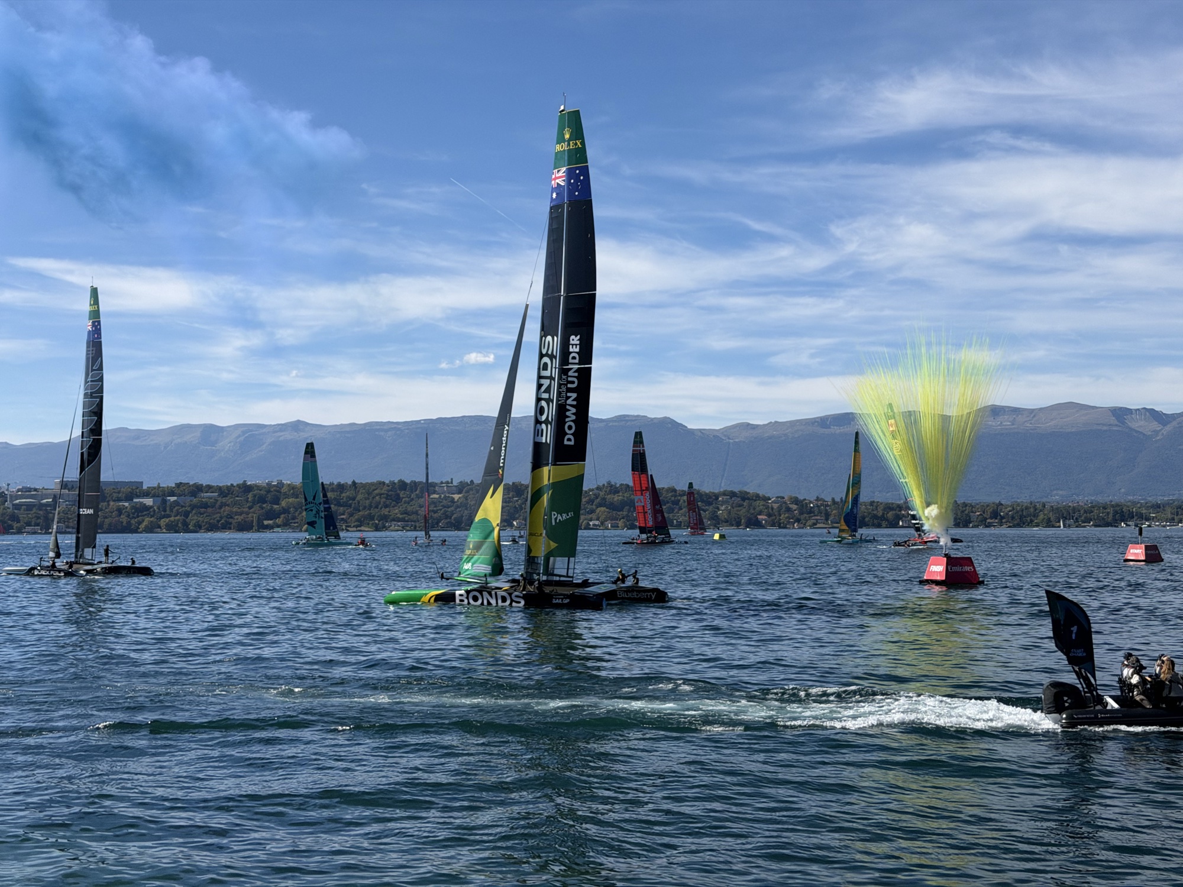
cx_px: 592
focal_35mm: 48
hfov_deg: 39.7
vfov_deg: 30.3
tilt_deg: +1.7
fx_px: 1640
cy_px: 444
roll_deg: +1.0
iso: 64
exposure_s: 1/7874
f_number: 1.78
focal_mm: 6.76
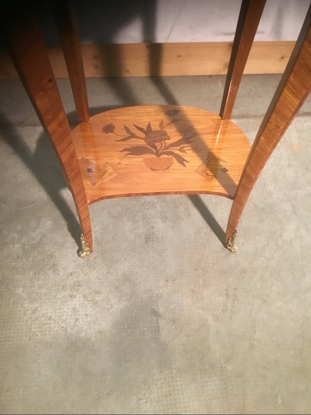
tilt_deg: -57.9
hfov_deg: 45.4
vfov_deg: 58.4
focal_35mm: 31
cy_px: 208
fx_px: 371
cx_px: 156
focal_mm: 3.3
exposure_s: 1/25
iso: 200
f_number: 2.4
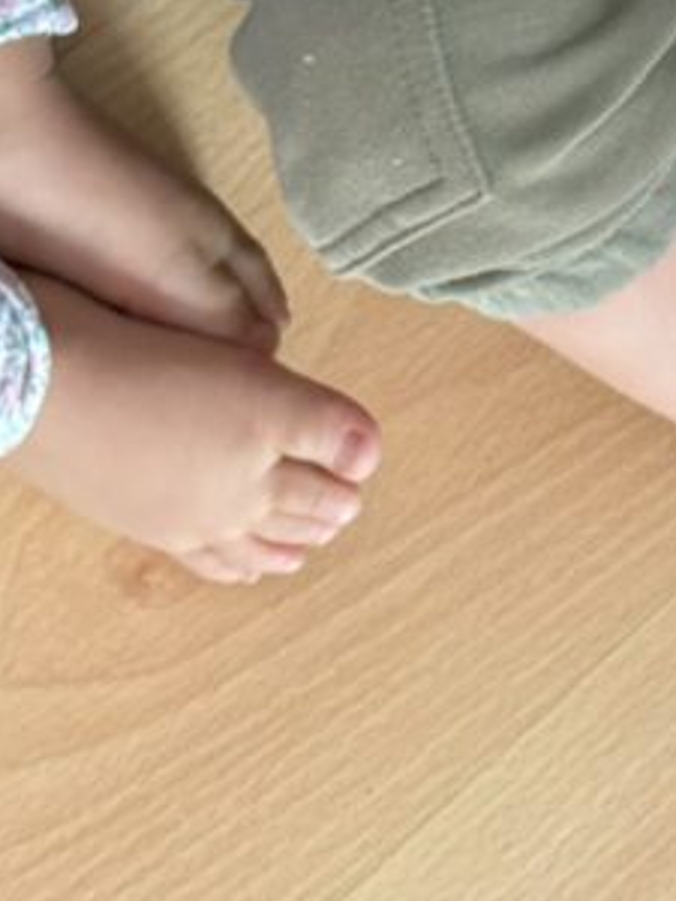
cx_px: 886
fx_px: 4270
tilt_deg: -65.2
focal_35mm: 164
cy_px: -156
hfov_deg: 8.9
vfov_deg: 11.8
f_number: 1.78
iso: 160
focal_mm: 6.76
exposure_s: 1/50
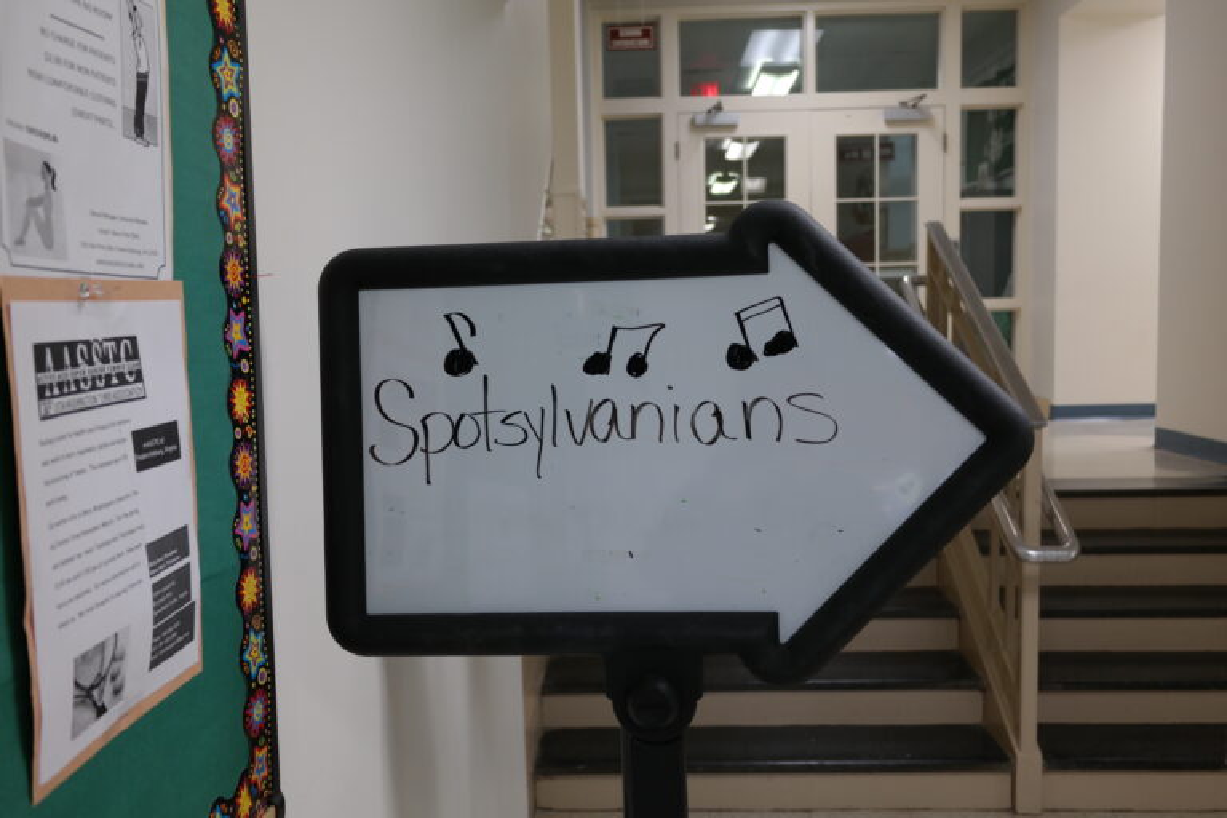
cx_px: 614
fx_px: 1022
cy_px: 409
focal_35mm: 30
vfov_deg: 43.6
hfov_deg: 61.9
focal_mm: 20
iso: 200
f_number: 3.5
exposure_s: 1/40
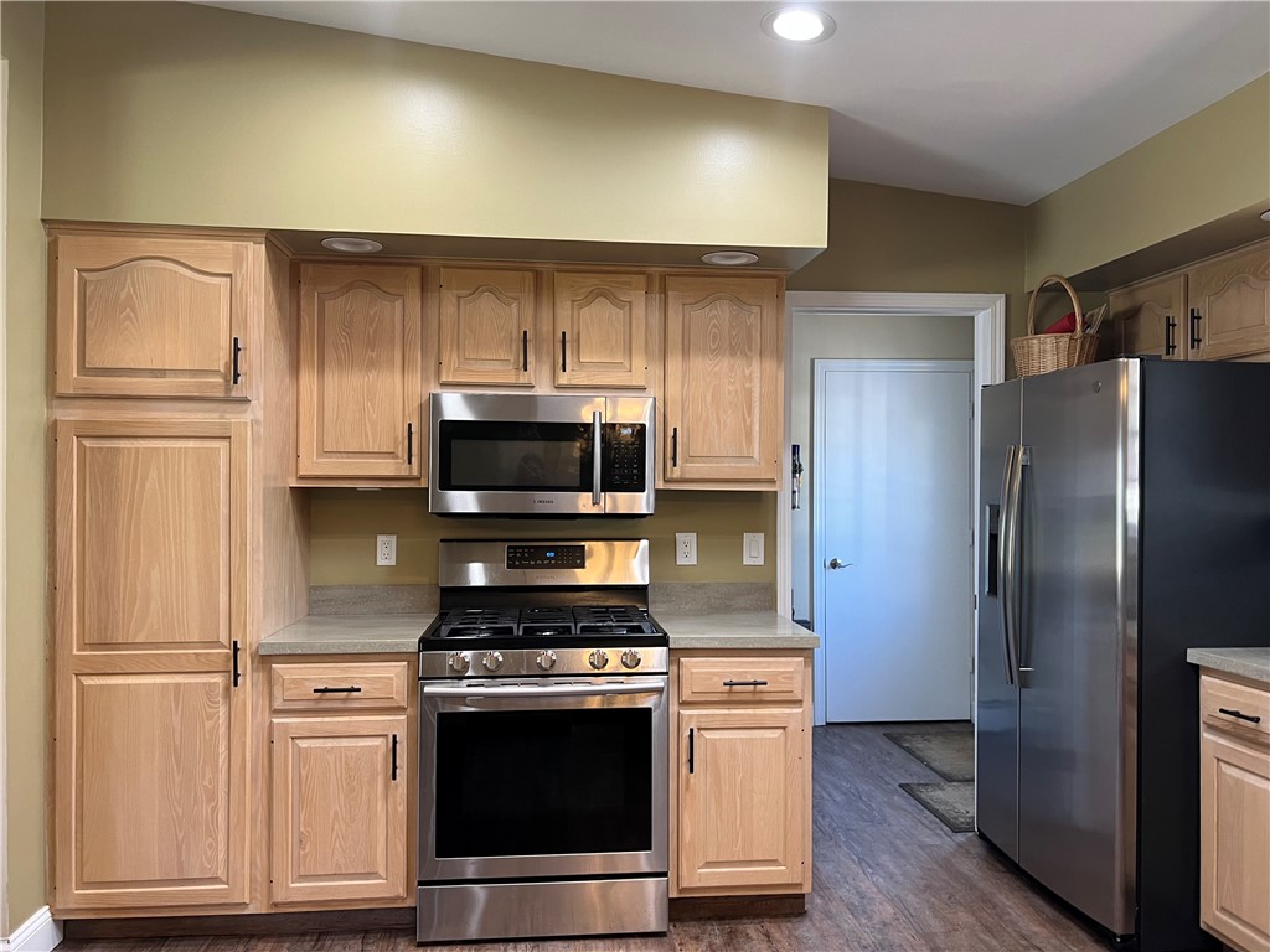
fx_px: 954
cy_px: 476
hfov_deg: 67.3
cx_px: 635
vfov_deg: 53.1
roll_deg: +0.8
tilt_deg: -1.1
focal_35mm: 26
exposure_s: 1/60
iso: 125
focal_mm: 5.7
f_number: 1.5
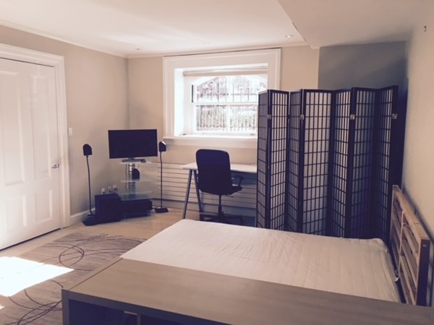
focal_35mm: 29
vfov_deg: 48.2
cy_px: 162
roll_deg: +0.1
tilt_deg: -6.3
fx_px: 364
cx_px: 217
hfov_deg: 61.7
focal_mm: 4.15
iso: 25
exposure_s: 1/40
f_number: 2.2
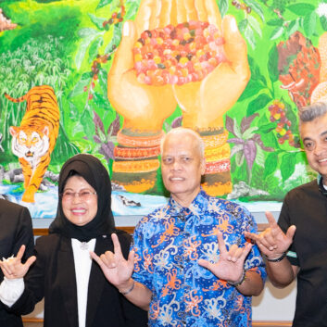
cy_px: 257
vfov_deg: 24.6
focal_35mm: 69
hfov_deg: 25.0
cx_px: 141
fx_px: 737
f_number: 4
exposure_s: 1/125
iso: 3200
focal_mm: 28
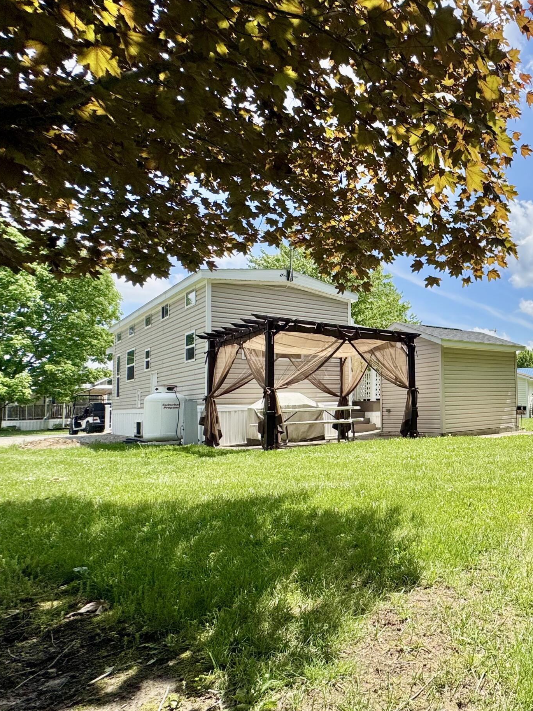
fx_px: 472
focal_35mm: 23
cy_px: 375
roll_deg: +1.7
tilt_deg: +2.2
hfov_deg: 47.9
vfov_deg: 73.9
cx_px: 541
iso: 40
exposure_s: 1/2028
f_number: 2.2
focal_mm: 2.22
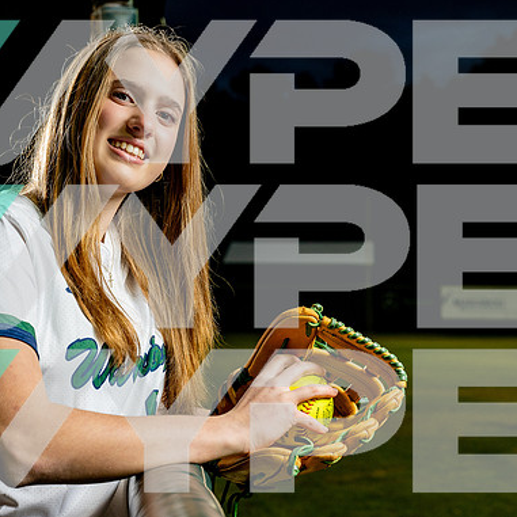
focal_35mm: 80
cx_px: 228
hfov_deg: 21.6
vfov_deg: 21.7
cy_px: 257
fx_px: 1352
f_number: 5.6
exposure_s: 1/250
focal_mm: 61
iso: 800
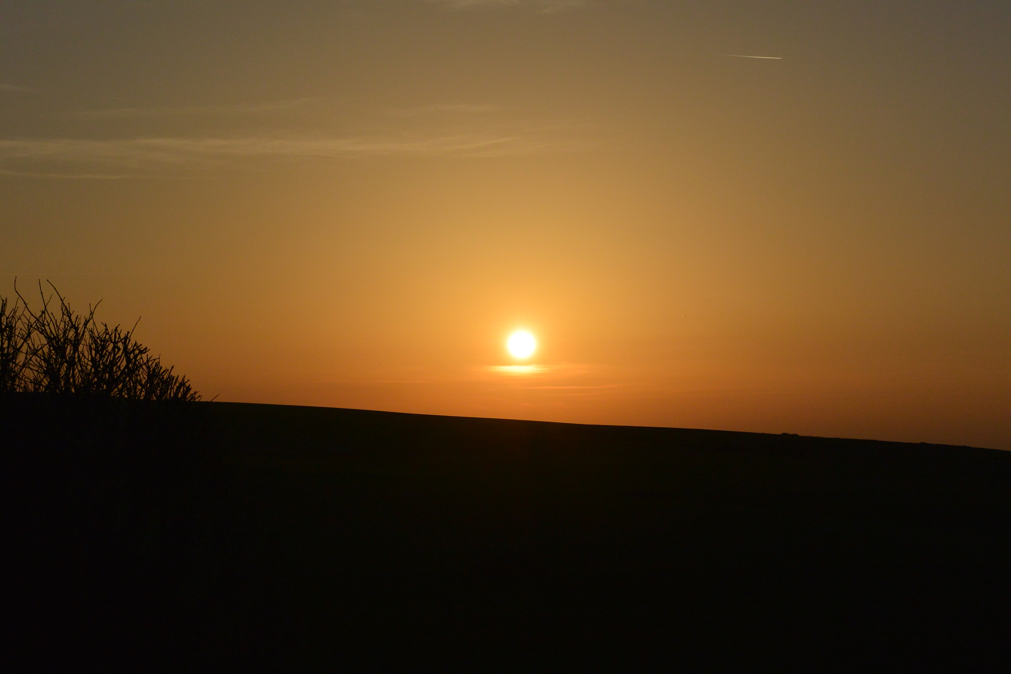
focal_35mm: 81
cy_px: 337
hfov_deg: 25.1
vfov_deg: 16.9
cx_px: 506
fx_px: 2274
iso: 160
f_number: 9
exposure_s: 1/2500
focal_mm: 30
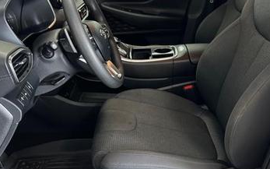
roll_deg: -6.1
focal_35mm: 40
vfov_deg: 32.0
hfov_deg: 48.5
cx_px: 179
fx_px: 294
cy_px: 72
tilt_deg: -22.5
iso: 200
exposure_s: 1/60
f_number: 1.5
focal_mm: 5.7
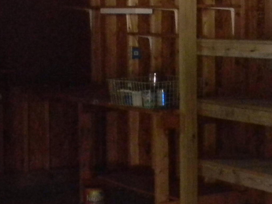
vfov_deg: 12.4
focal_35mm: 119
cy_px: 55
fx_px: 935
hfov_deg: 15.7
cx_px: 354
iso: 200
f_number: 3.8
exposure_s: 1/7.5
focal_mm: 7.3
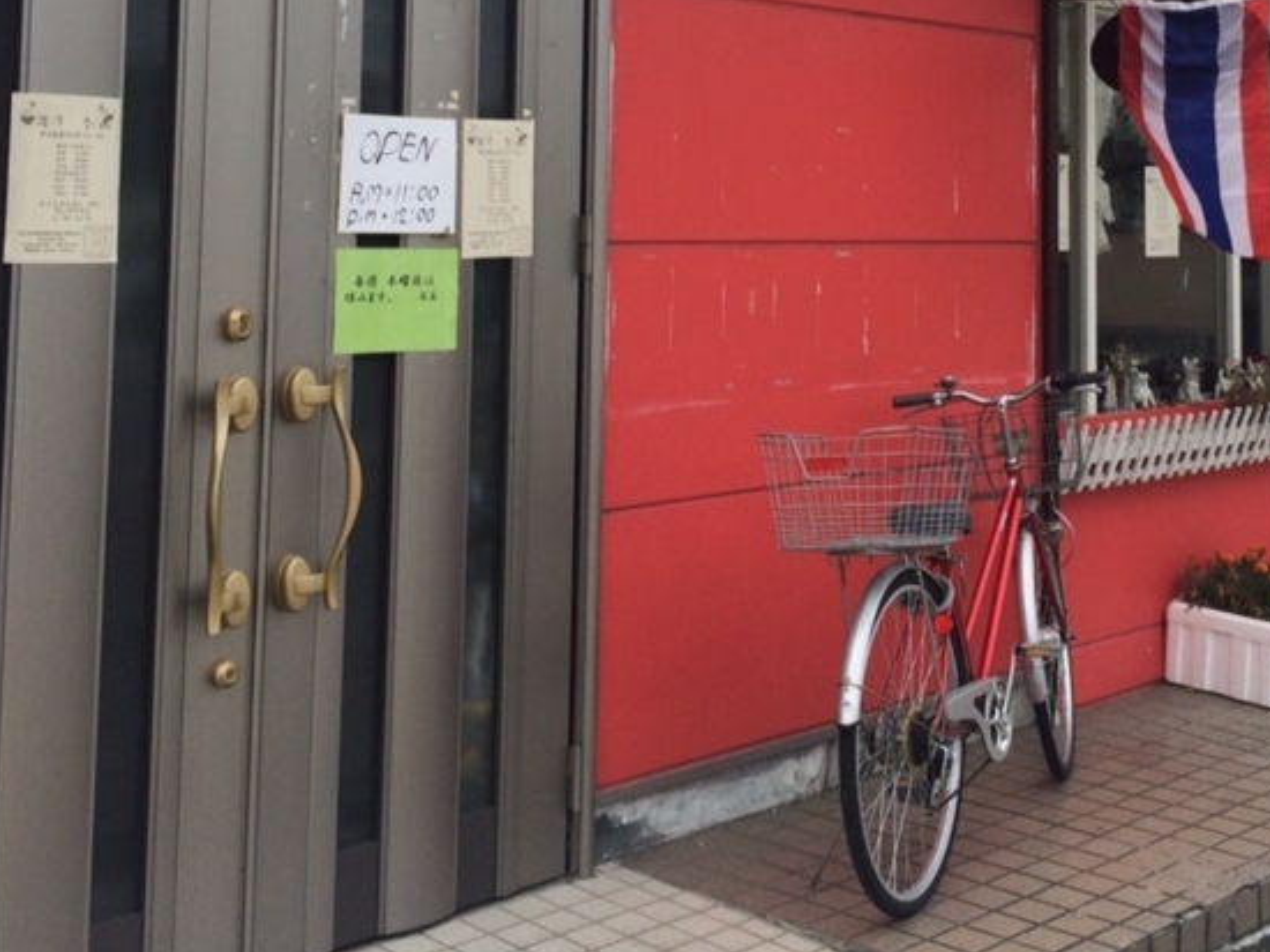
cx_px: 859
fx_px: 1980
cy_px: 88
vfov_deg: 26.1
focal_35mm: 54
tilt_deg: +3.9
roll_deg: +0.8
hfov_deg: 35.2
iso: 32
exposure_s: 1/1866
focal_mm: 4.15
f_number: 2.2
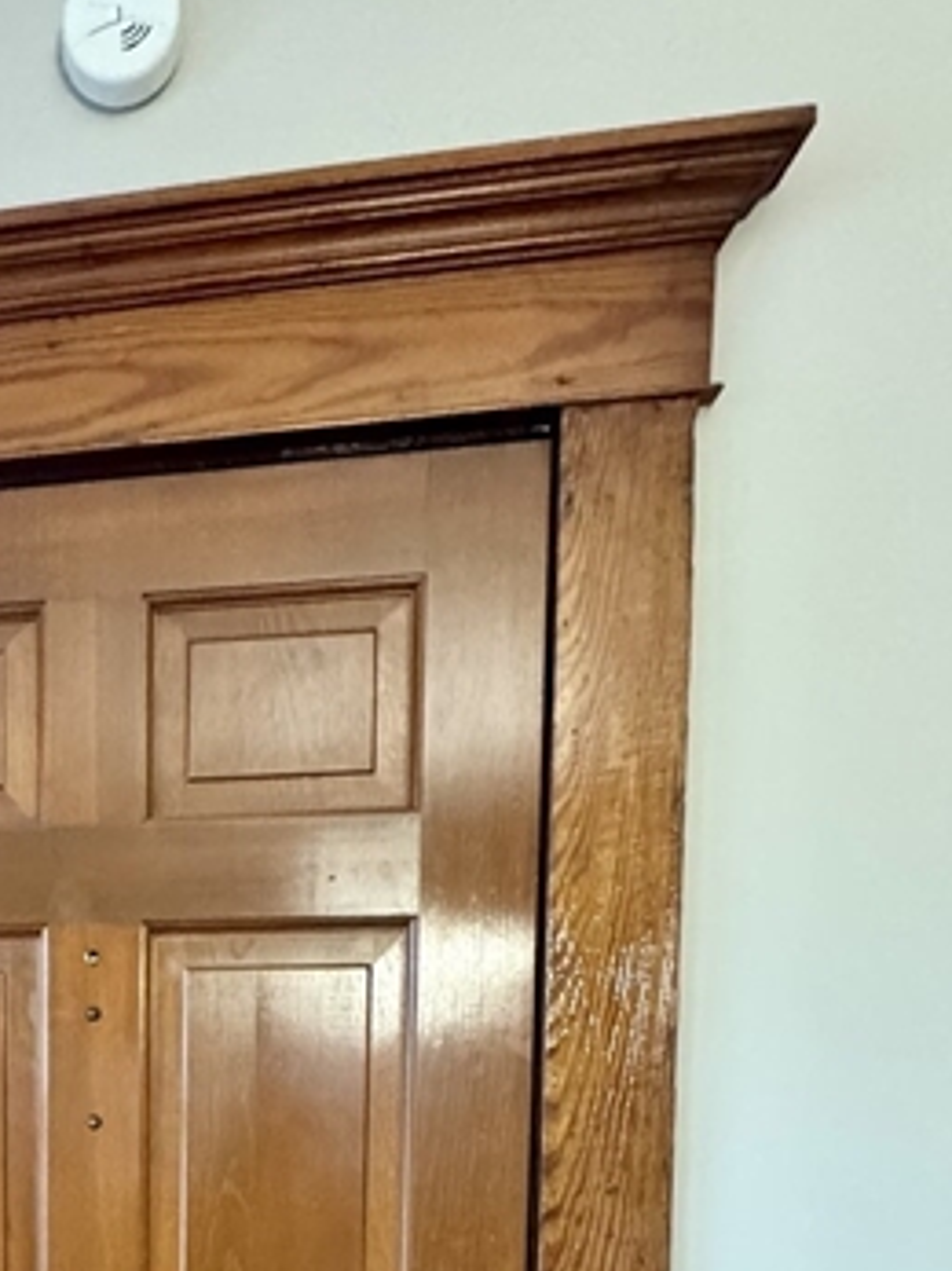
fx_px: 1137
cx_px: 48
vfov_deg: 49.9
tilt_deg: -5.0
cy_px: 1209
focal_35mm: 31
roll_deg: -0.2
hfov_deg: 40.9
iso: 1000
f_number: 2.2
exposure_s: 1/60
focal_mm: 2.22
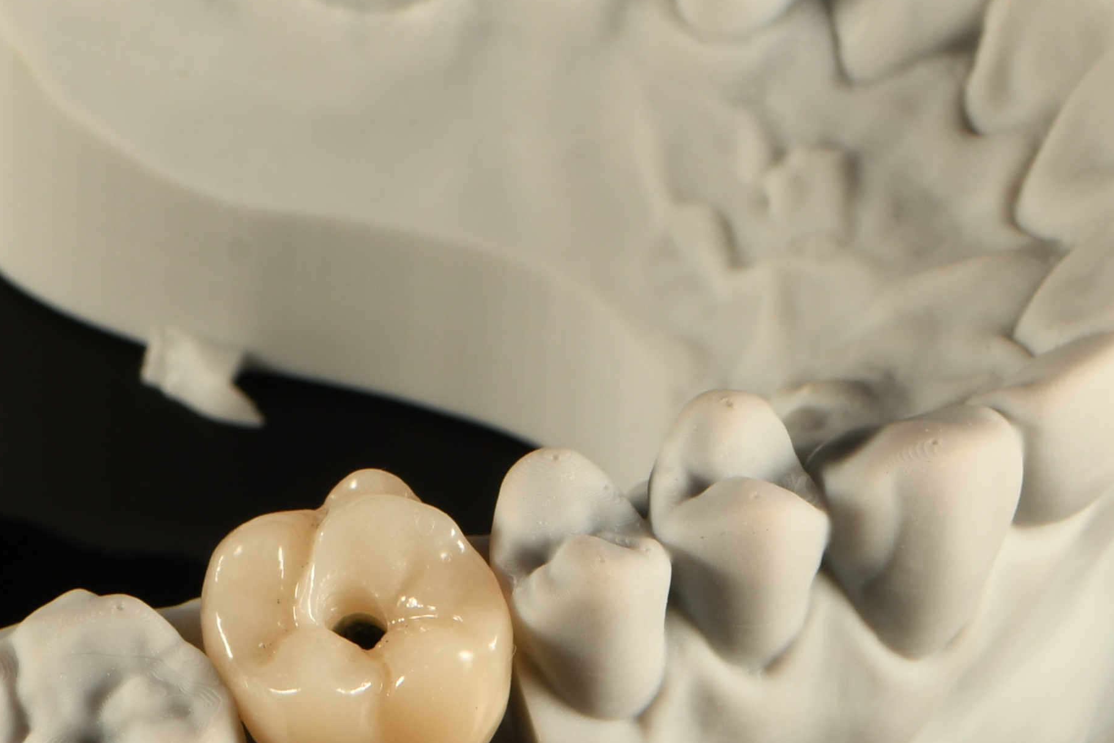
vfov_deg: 2.9
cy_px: 589
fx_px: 14852
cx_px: 561
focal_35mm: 480
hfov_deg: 4.3
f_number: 20
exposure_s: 1/125
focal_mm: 105
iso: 100
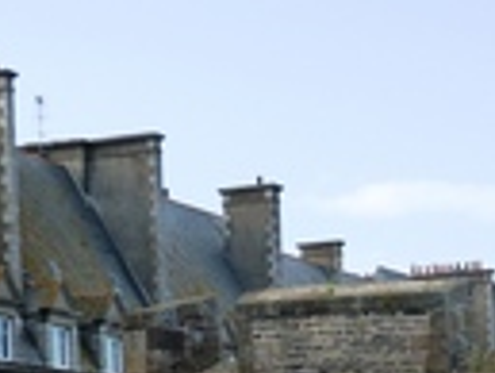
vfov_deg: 10.8
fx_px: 1904
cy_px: 550
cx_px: 725
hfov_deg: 14.0
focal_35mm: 133
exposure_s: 1/200
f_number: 4.5
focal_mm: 7.8
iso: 125
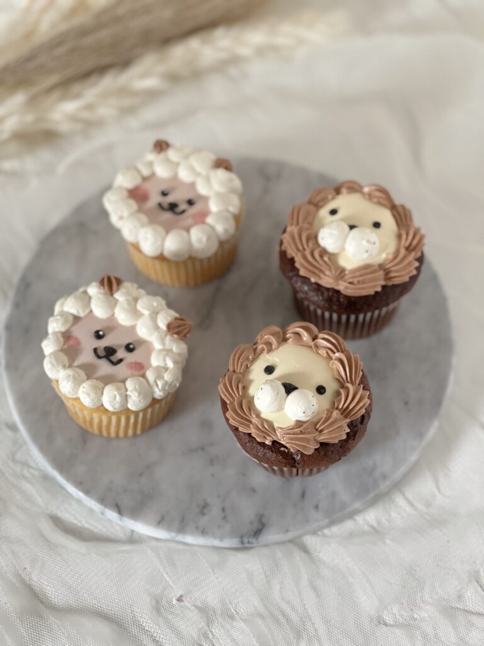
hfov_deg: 19.1
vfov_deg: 25.3
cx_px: 242
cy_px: 323
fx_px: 1435
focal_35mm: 77
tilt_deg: -55.8
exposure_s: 1/19
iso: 400
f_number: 2.8
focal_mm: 9
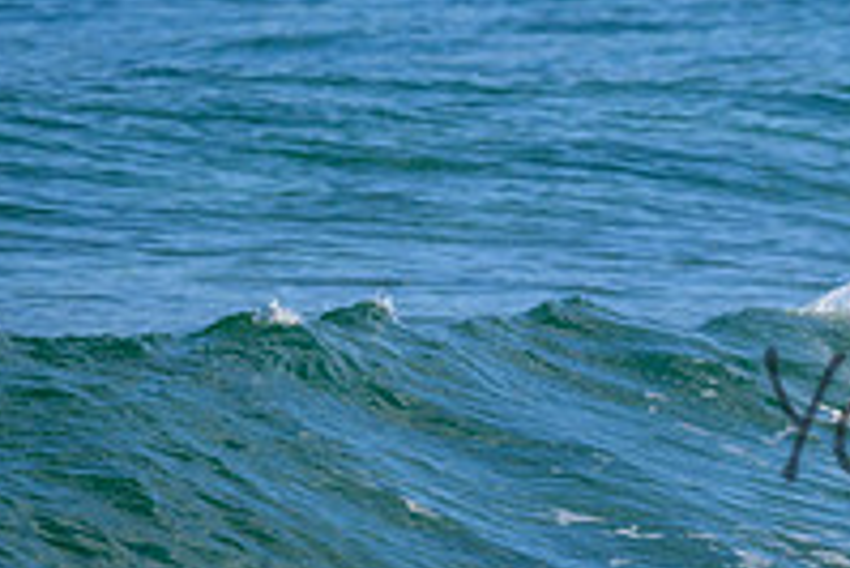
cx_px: 1205
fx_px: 40545
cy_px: 378
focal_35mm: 1716
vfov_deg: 0.8
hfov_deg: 1.2
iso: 1600
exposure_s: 1/2000
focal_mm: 590
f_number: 11
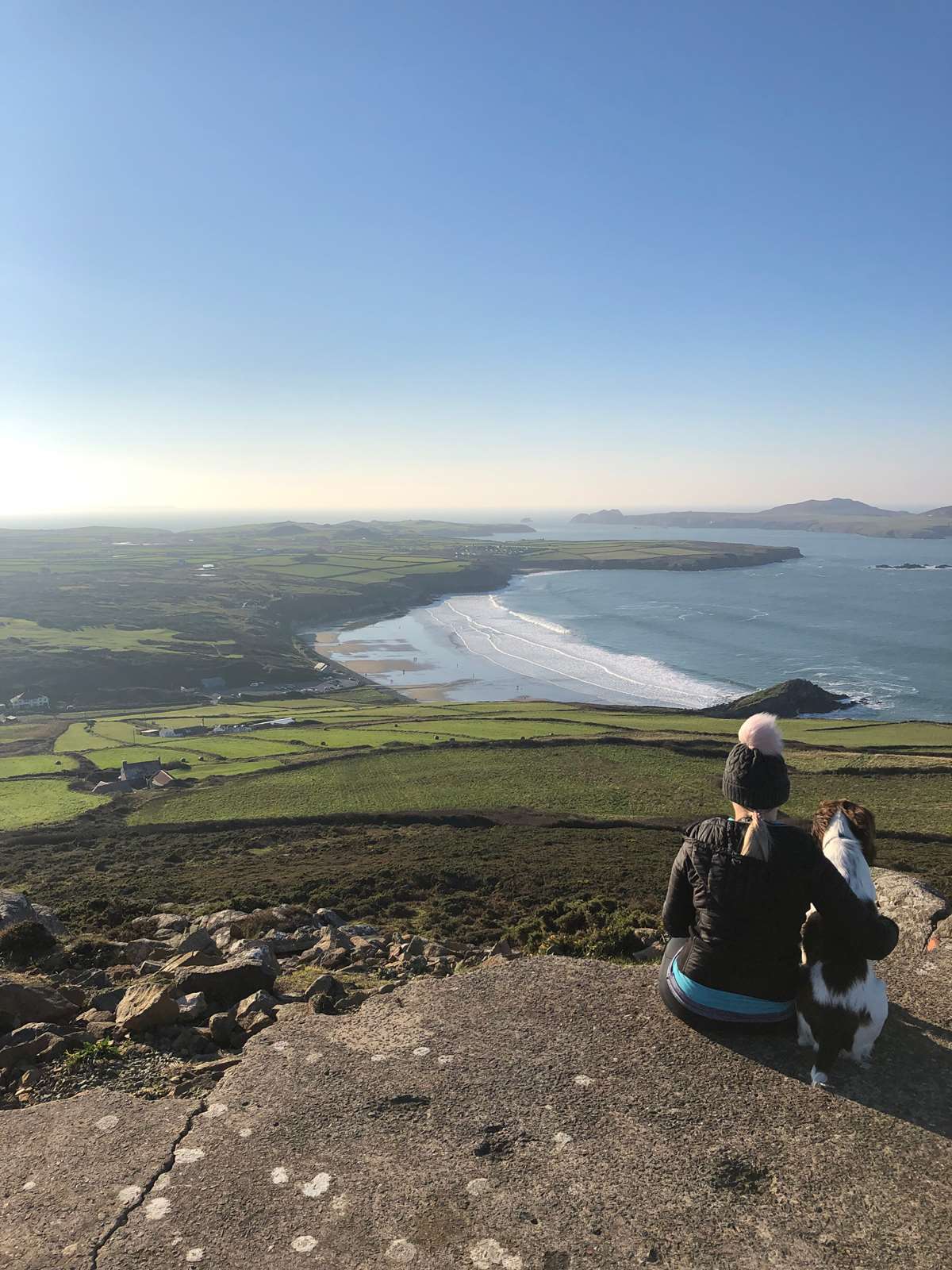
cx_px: 476
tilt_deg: -7.3
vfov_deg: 63.4
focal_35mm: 28
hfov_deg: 49.7
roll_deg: +0.3
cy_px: 635
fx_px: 1027
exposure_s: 1/3003
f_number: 1.8
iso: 20
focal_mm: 3.99
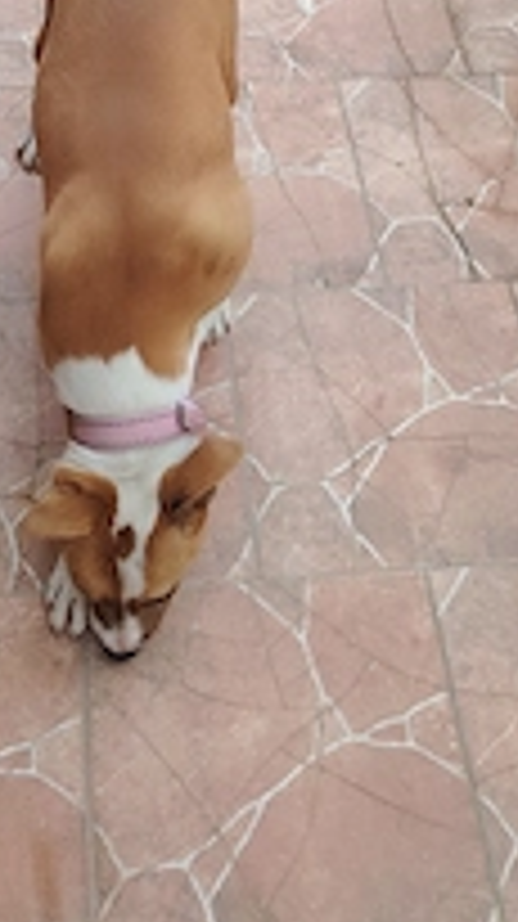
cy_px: 166
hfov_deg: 23.3
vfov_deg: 38.8
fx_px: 1248
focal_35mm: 51
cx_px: 171
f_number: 1.75
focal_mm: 5.25
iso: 734
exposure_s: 1/900
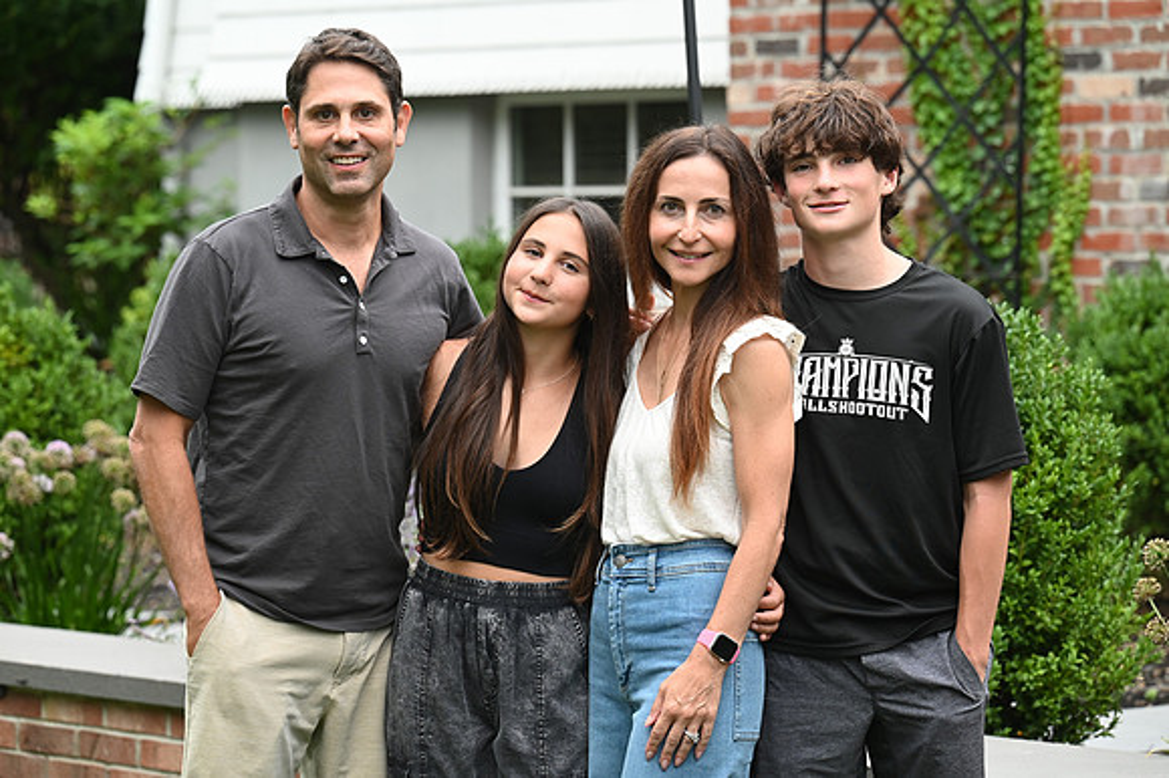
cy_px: 389
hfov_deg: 15.8
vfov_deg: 10.5
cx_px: 584
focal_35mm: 130
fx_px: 4219
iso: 1000
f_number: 5
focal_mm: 130
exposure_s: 1/125
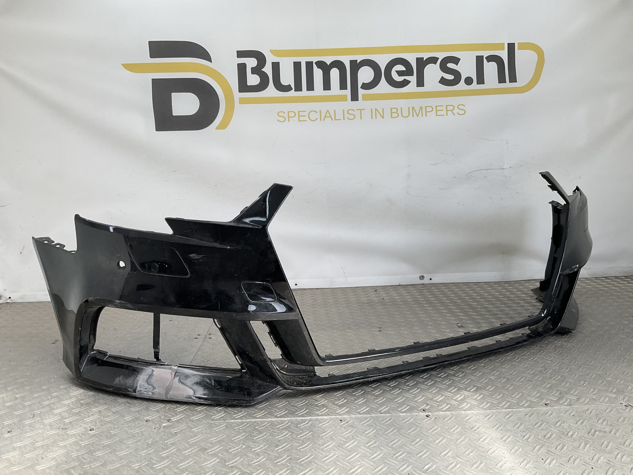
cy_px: 238
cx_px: 316
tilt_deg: -6.4
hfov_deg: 61.7
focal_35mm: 29
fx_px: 530
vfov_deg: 48.2
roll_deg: +2.1
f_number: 1.8
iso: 16
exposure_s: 1/300
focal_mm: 3
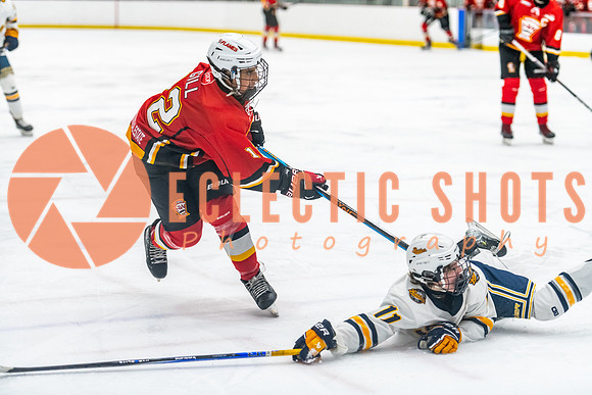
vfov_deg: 13.4
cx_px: 296
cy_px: 198
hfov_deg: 20.0
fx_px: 1678
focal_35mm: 102
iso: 3200
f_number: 2.8
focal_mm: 102
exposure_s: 1/800
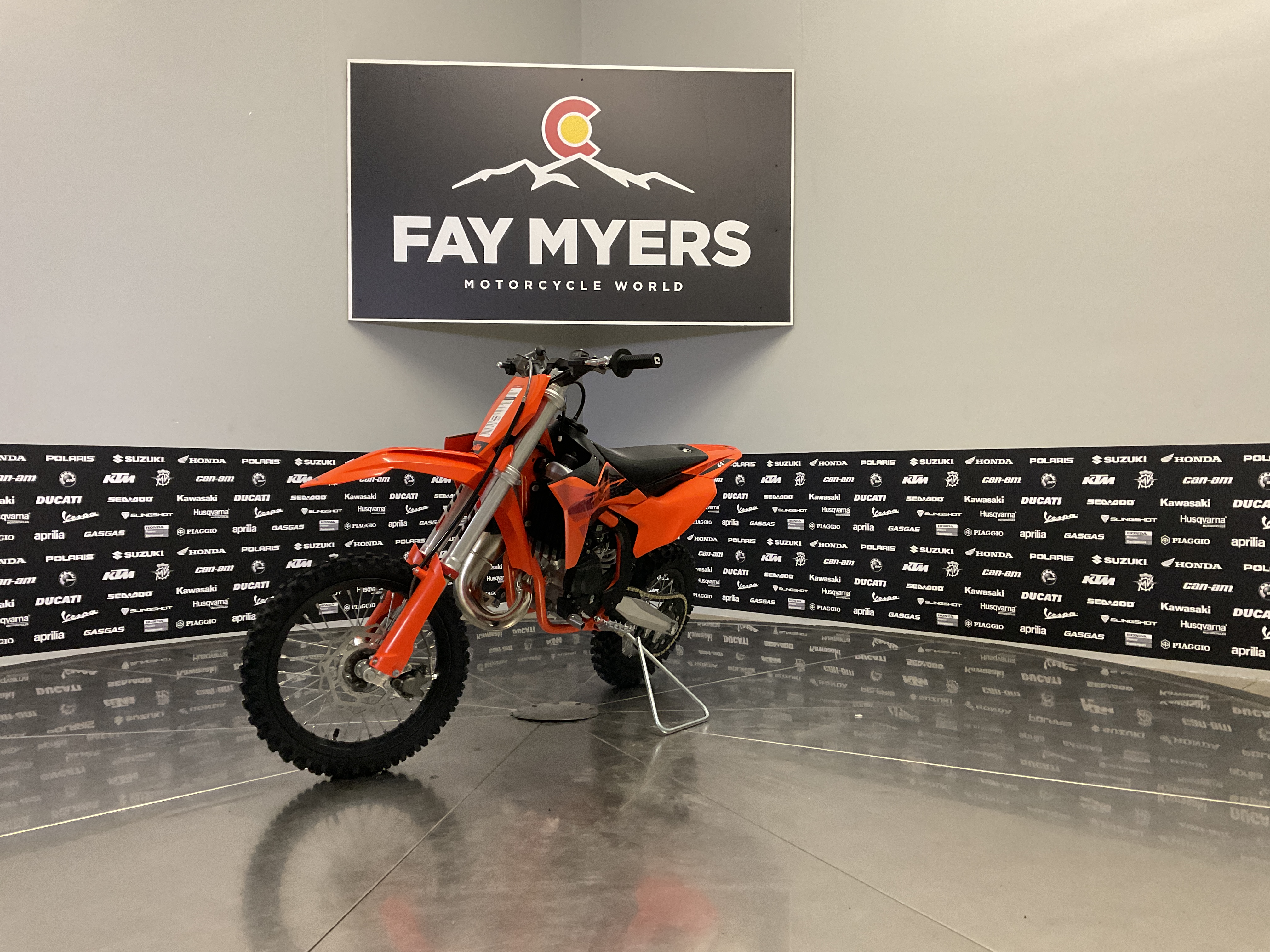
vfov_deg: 48.2
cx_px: 635
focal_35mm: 29
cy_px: 476
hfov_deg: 61.7
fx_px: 1064
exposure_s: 1/60
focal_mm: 3
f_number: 1.8
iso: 200
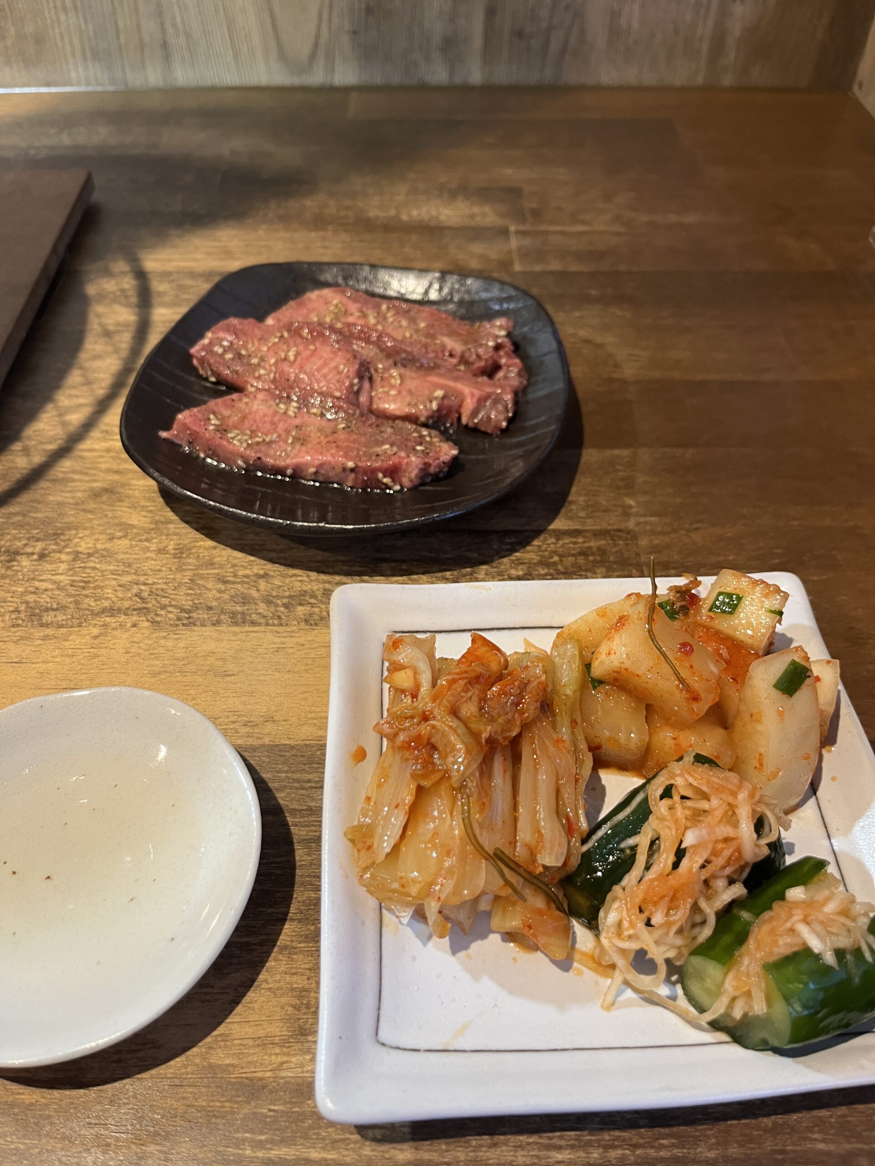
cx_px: 438
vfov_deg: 67.3
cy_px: 583
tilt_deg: -48.3
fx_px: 876
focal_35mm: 26
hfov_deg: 53.1
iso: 160
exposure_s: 1/50
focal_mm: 5.1
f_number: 1.6
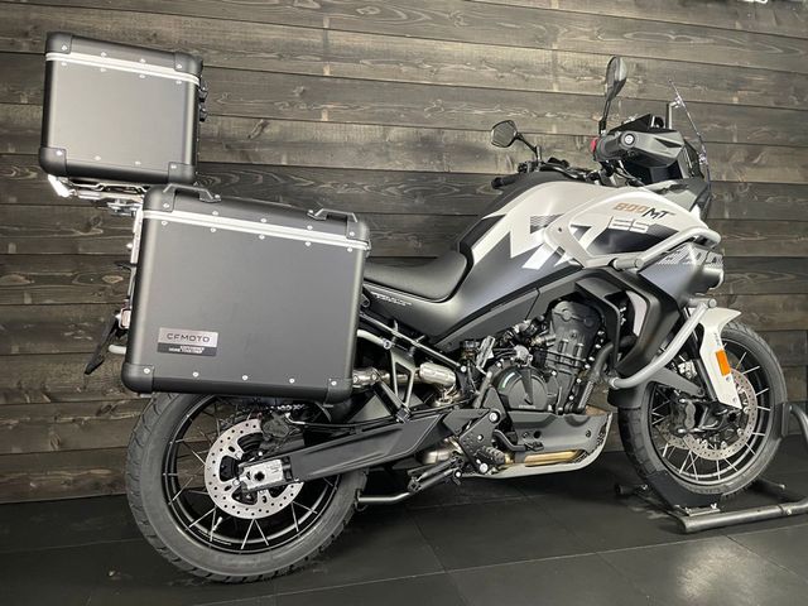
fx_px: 607
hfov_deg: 67.3
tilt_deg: -2.1
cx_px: 404
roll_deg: +1.1
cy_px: 303
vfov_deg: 53.1
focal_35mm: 26
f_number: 1.6
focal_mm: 4.2
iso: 400
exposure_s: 1/50
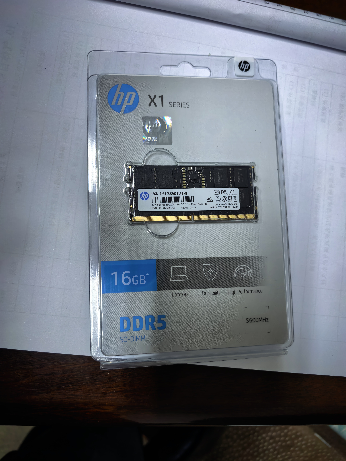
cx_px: 173
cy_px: 230
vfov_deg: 71.6
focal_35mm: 24
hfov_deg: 56.8
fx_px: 320
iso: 500
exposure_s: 1/45.2
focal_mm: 6.98
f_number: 2
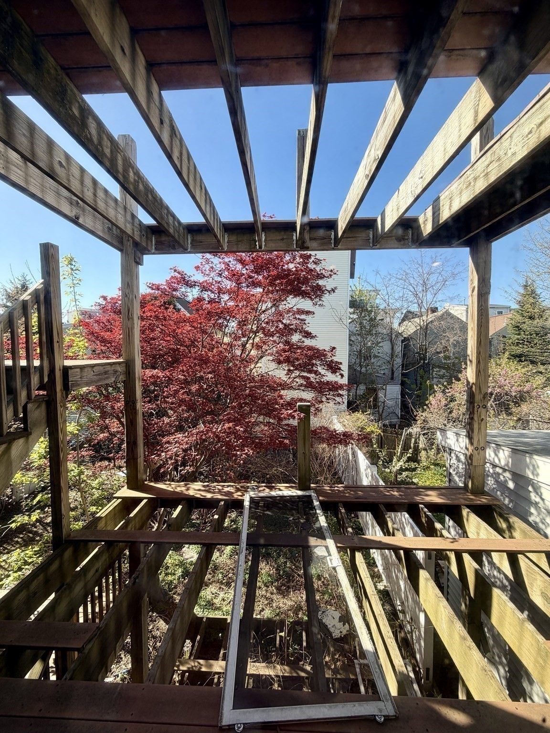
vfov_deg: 102.1
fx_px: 297
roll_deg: +0.0
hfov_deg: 85.7
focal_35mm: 14
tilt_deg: -3.0
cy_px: 366
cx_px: 275
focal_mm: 2.22
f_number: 2.2
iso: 50
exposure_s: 1/502
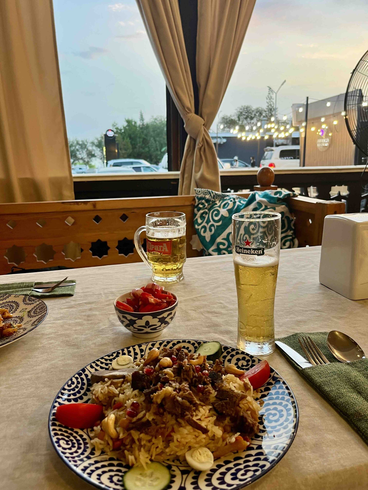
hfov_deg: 53.1
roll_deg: +1.3
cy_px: 245
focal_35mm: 26
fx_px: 369
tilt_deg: -13.2
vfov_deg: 67.3
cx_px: 184
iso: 80
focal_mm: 5.1
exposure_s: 1/50
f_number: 1.6
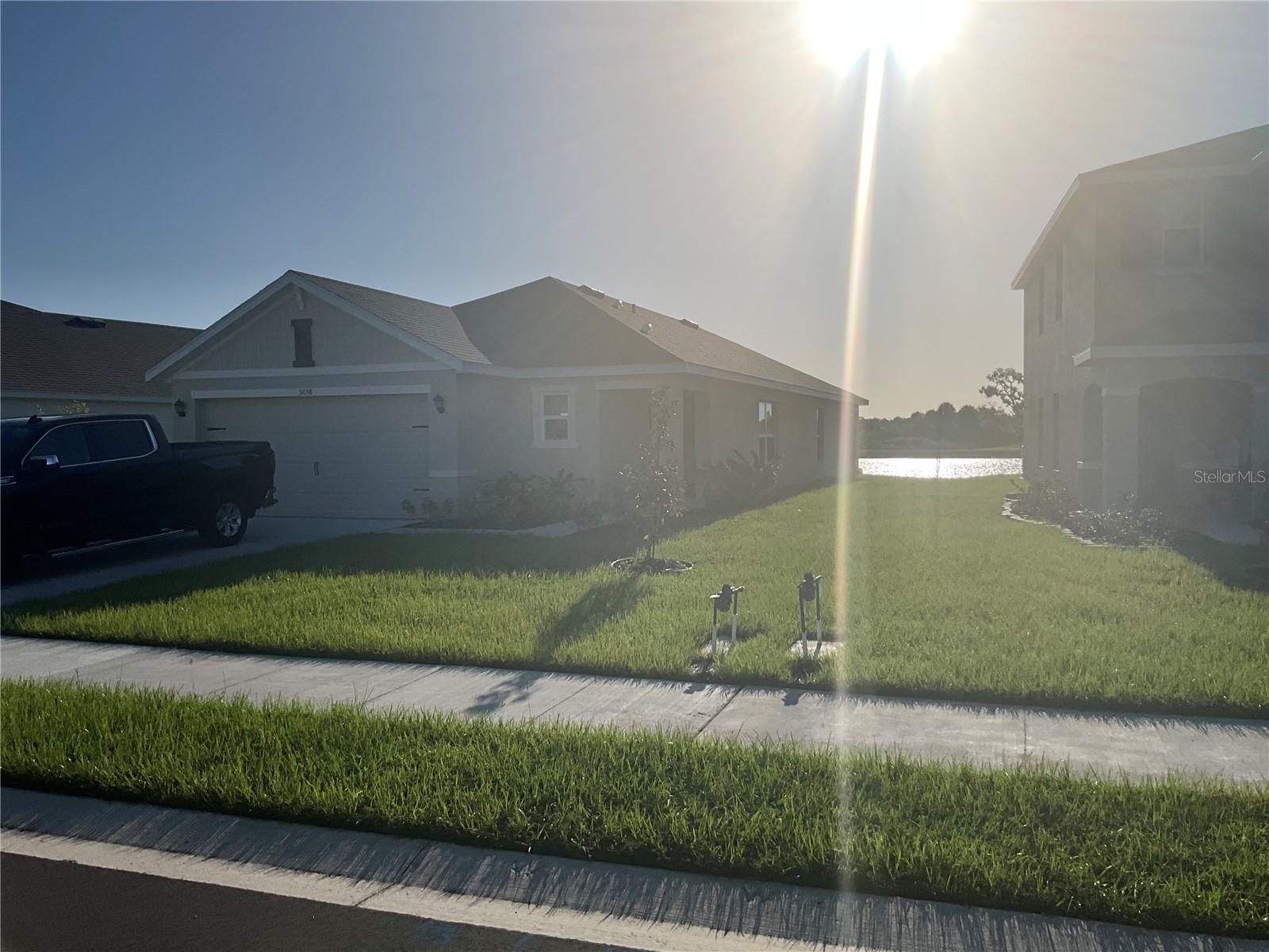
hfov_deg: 61.7
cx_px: 634
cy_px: 476
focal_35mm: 29
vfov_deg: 48.2
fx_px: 1063
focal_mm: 3
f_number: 1.8
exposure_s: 1/8621
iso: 25
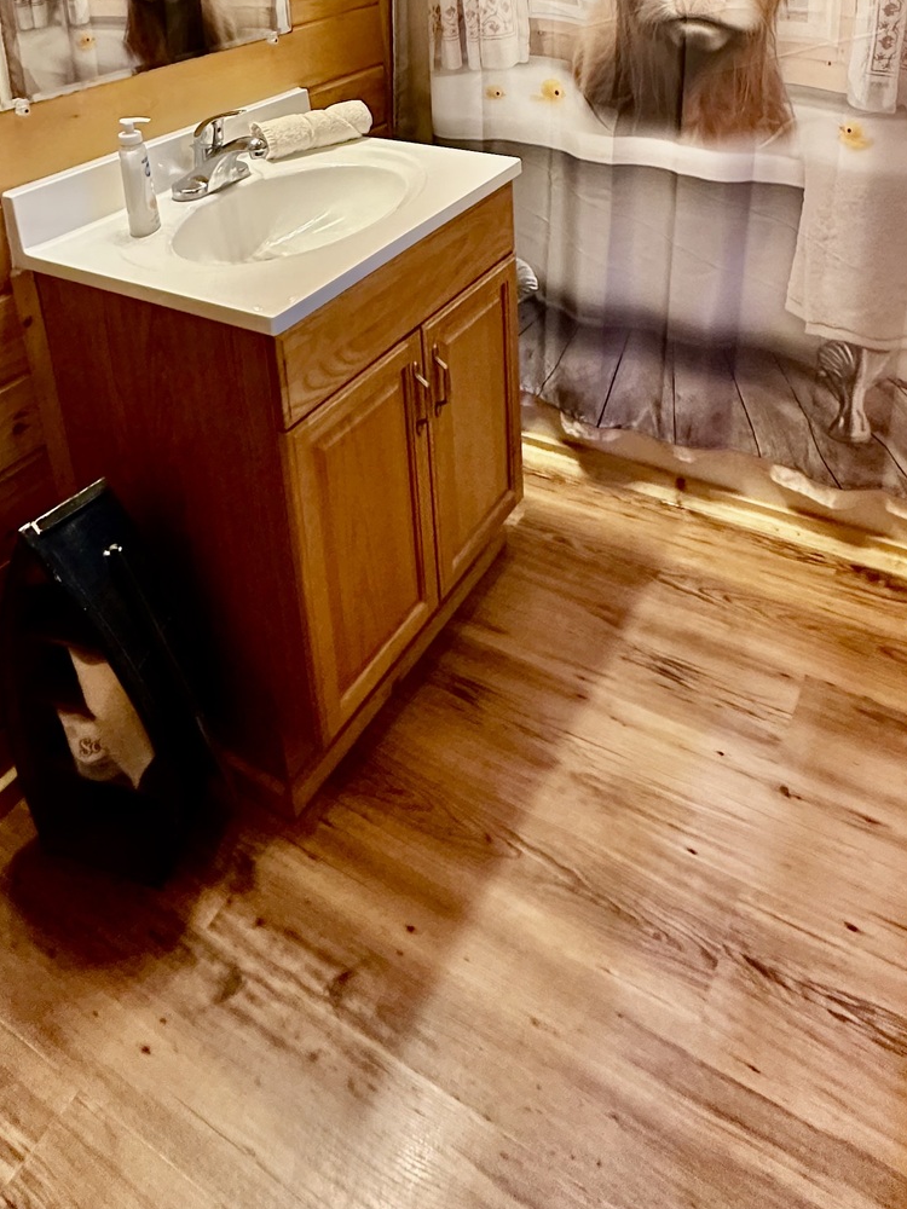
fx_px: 978
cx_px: 515
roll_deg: +0.9
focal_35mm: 28
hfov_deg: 49.6
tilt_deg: -18.4
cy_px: 147
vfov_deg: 55.9
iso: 400
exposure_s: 1/60
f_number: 2.2
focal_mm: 2.22
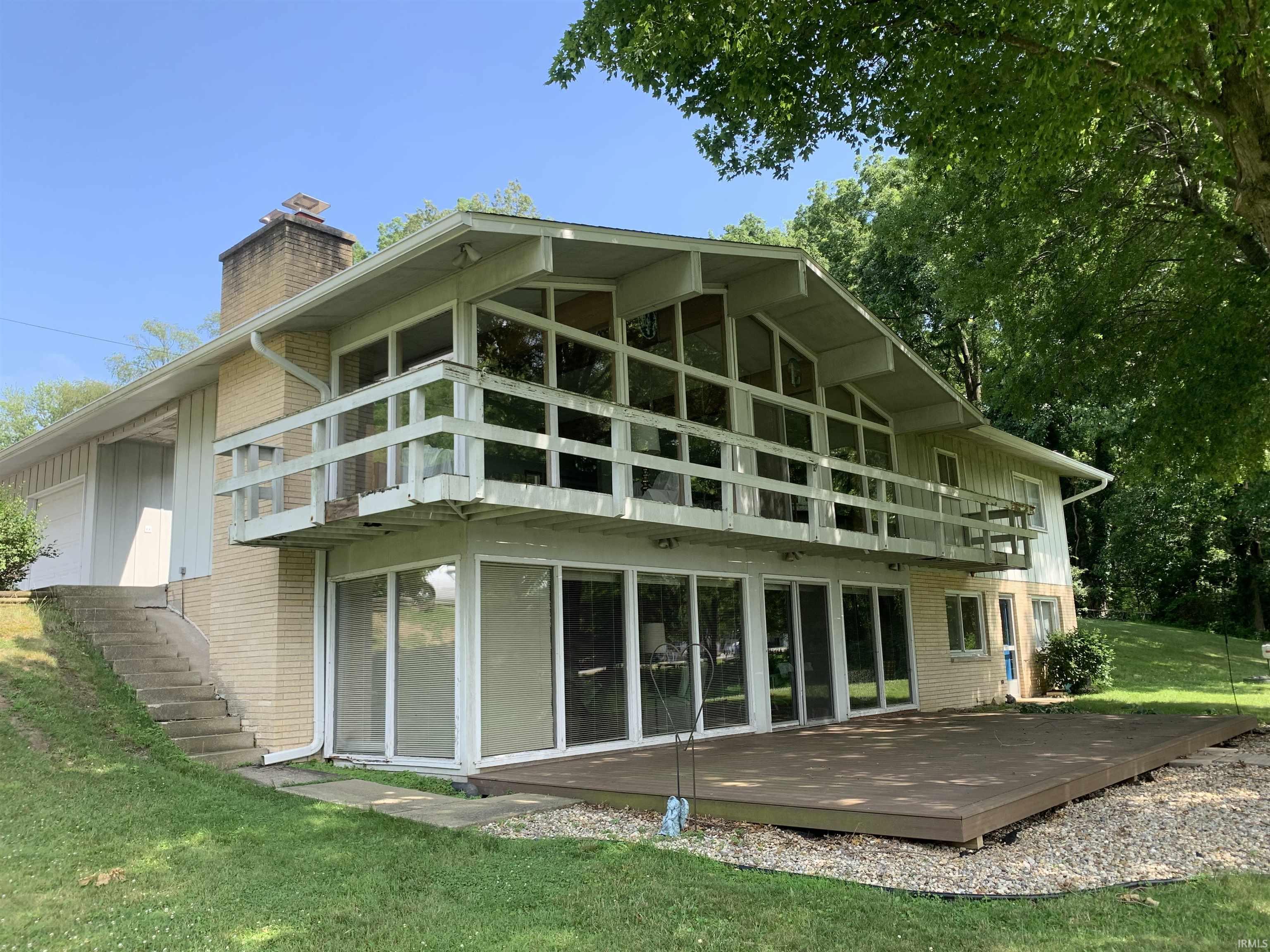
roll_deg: +1.9
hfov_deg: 67.3
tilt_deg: +12.0
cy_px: 476
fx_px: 954
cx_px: 635
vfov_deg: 53.1
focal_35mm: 26
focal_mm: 4.25
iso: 25
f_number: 1.8
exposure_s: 1/631
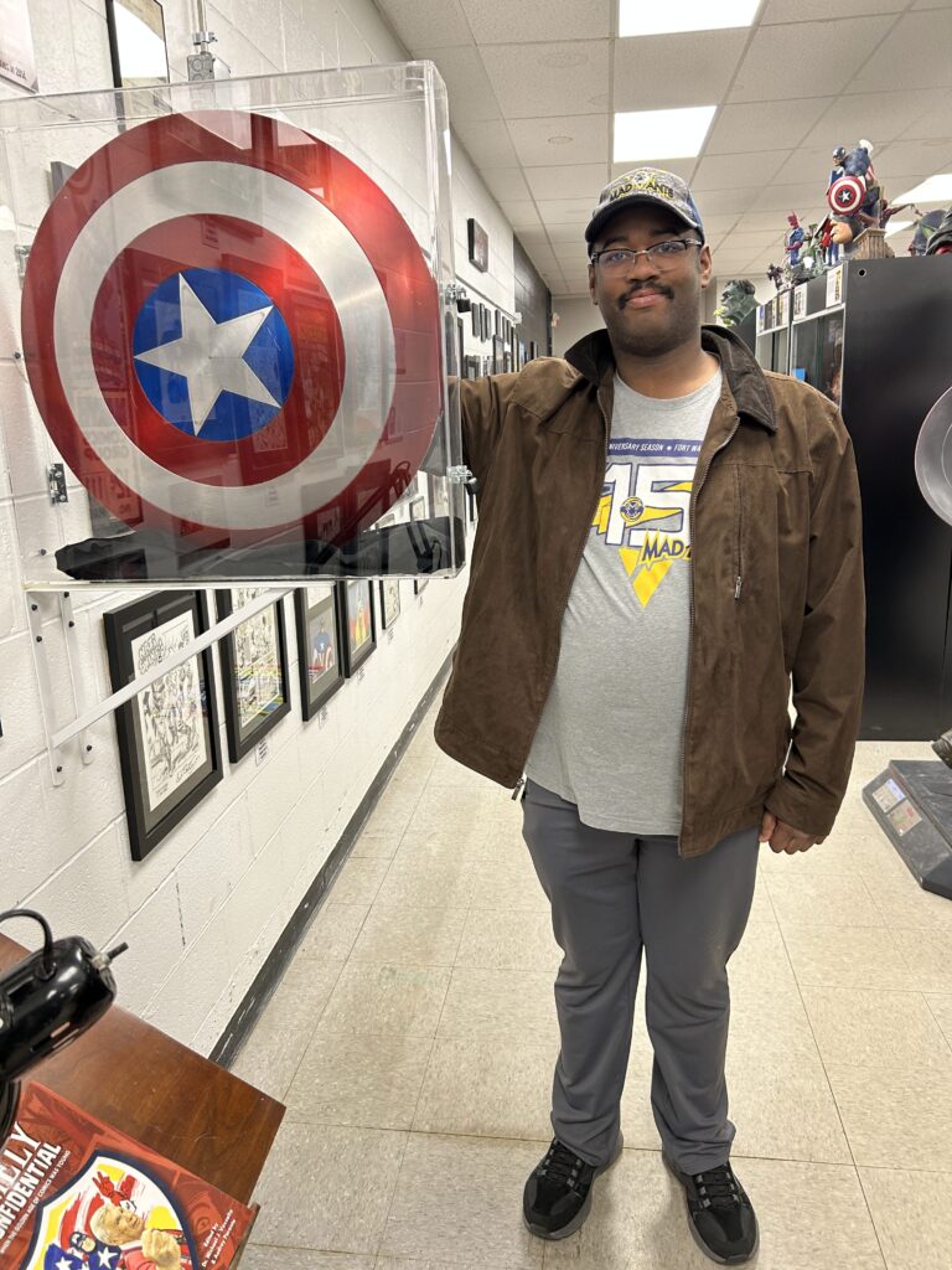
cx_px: 476
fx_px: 953
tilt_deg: -10.2
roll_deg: +2.1
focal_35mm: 26
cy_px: 635
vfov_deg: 67.3
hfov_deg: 53.1
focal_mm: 5.7
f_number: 1.5
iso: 80
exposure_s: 1/60
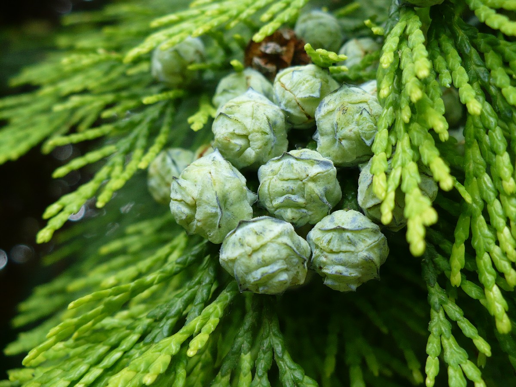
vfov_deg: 38.7
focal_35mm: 37
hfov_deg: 50.1
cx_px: 258
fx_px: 552
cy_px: 194
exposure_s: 1/60
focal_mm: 6.1
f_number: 2.8
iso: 100
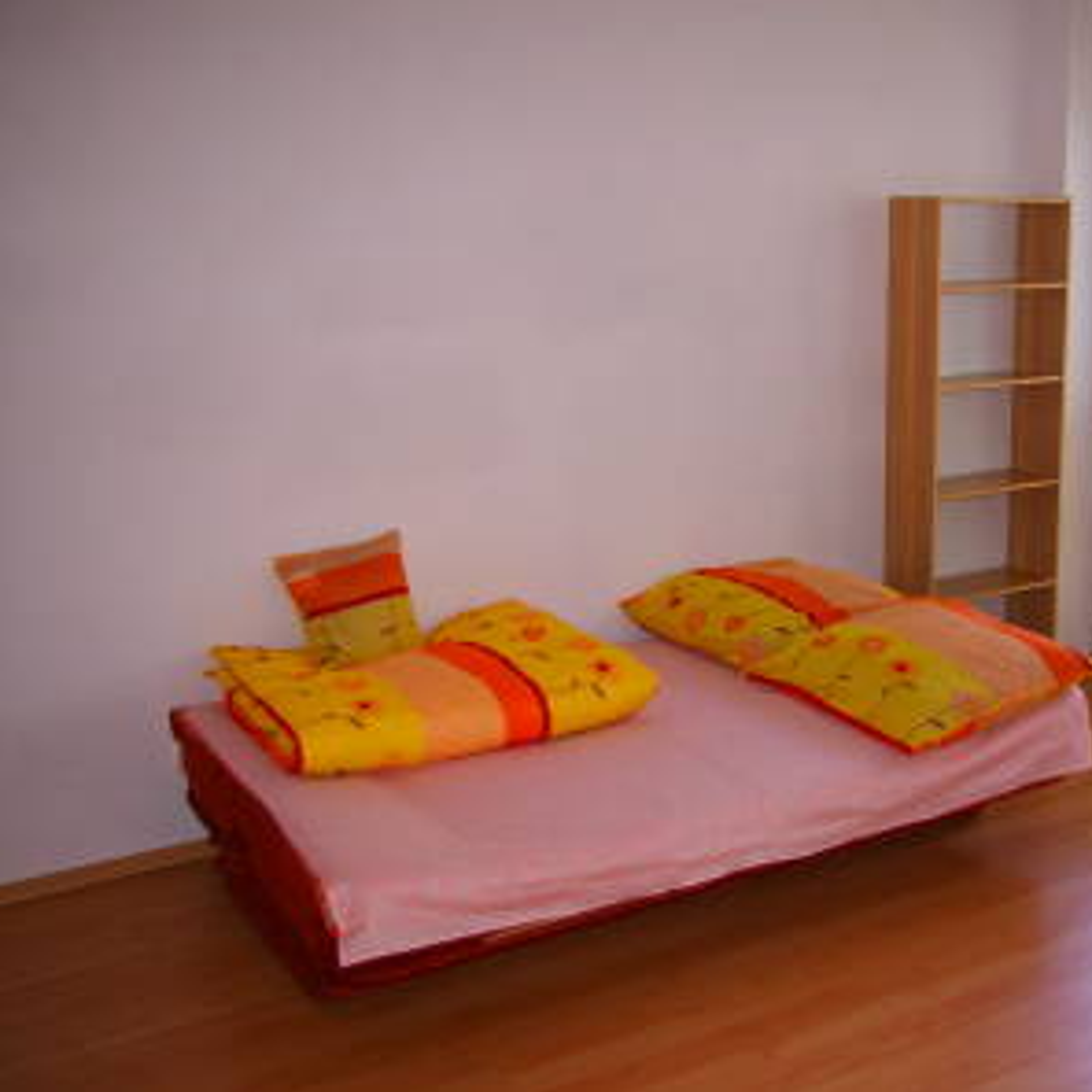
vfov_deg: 41.3
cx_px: 767
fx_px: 1451
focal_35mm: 41
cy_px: 544
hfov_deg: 40.5
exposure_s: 1/45
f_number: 4
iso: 200
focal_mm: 21
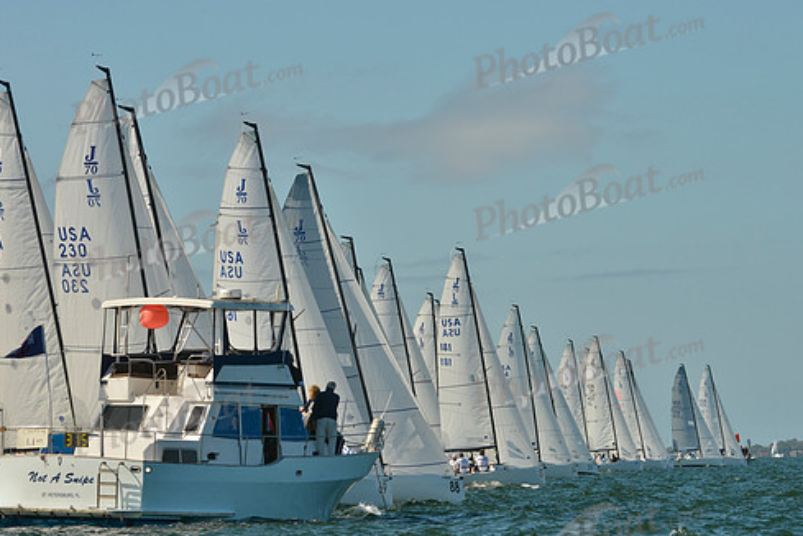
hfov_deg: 8.3
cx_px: 389
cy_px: 307
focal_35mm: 249
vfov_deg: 5.5
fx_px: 5554
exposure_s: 1/800
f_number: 10
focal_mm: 210
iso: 280
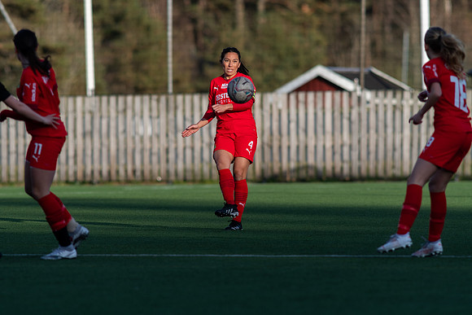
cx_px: 236
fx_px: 5901
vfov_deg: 3.1
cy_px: 158
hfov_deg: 4.6
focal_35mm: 450
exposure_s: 1/1600
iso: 180
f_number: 3.5
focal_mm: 300
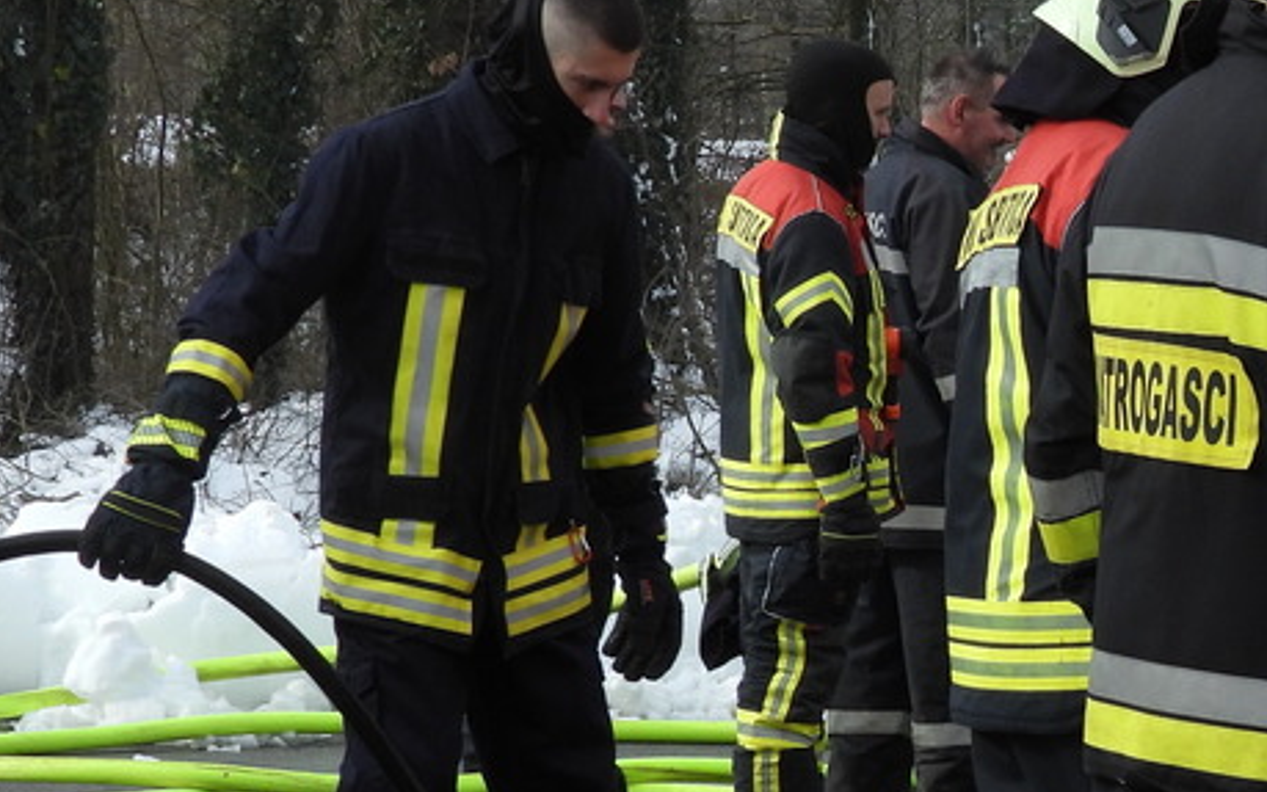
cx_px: 1469
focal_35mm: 194
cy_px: 607
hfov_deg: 10.6
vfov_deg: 6.8
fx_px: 6700
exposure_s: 1/1000
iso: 100
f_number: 3.5
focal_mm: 12.6
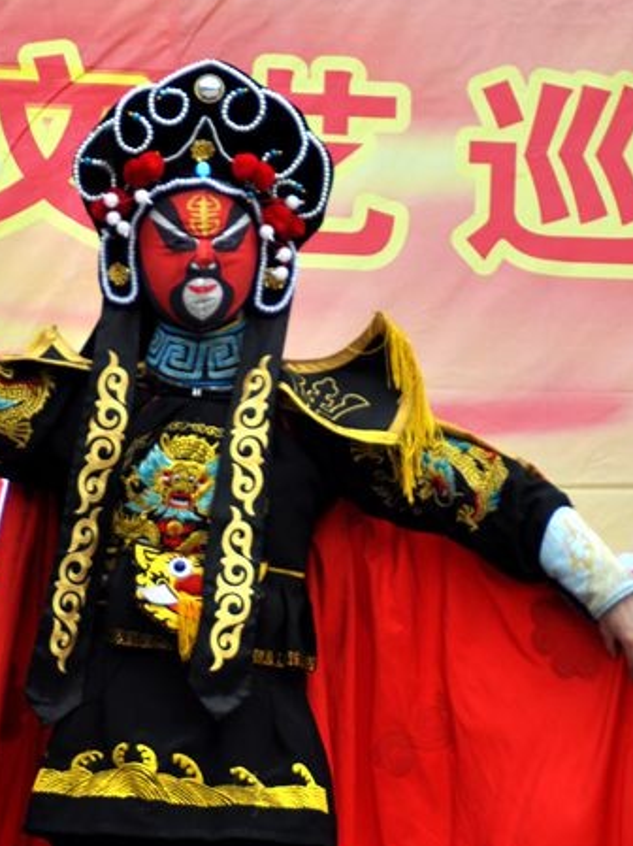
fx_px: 5665
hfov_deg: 6.4
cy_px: 670
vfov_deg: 8.5
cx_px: 268
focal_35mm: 232
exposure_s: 1/320
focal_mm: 80
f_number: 5.6
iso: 200
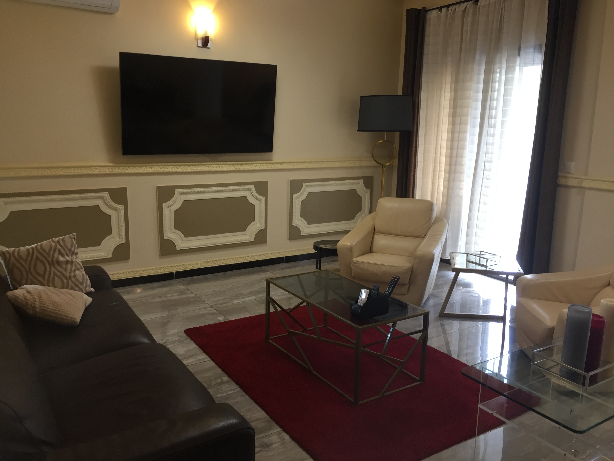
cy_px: 230
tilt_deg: -10.0
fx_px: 514
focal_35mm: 29
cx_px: 307
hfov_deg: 61.7
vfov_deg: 48.2
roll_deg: -3.4
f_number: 2.2
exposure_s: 1/33
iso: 80
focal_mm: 4.15
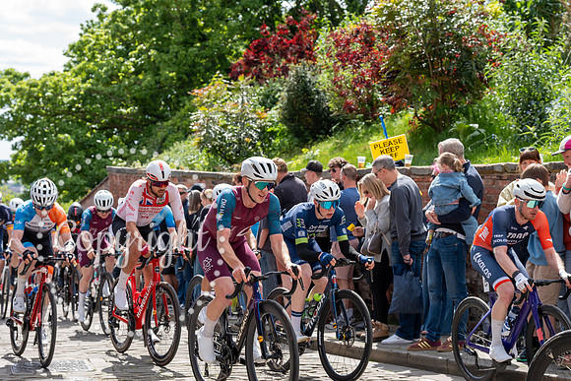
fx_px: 1110
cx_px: 286
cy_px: 190
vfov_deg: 19.5
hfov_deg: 28.8
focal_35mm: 70
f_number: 5
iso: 500
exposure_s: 1/1000
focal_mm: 70
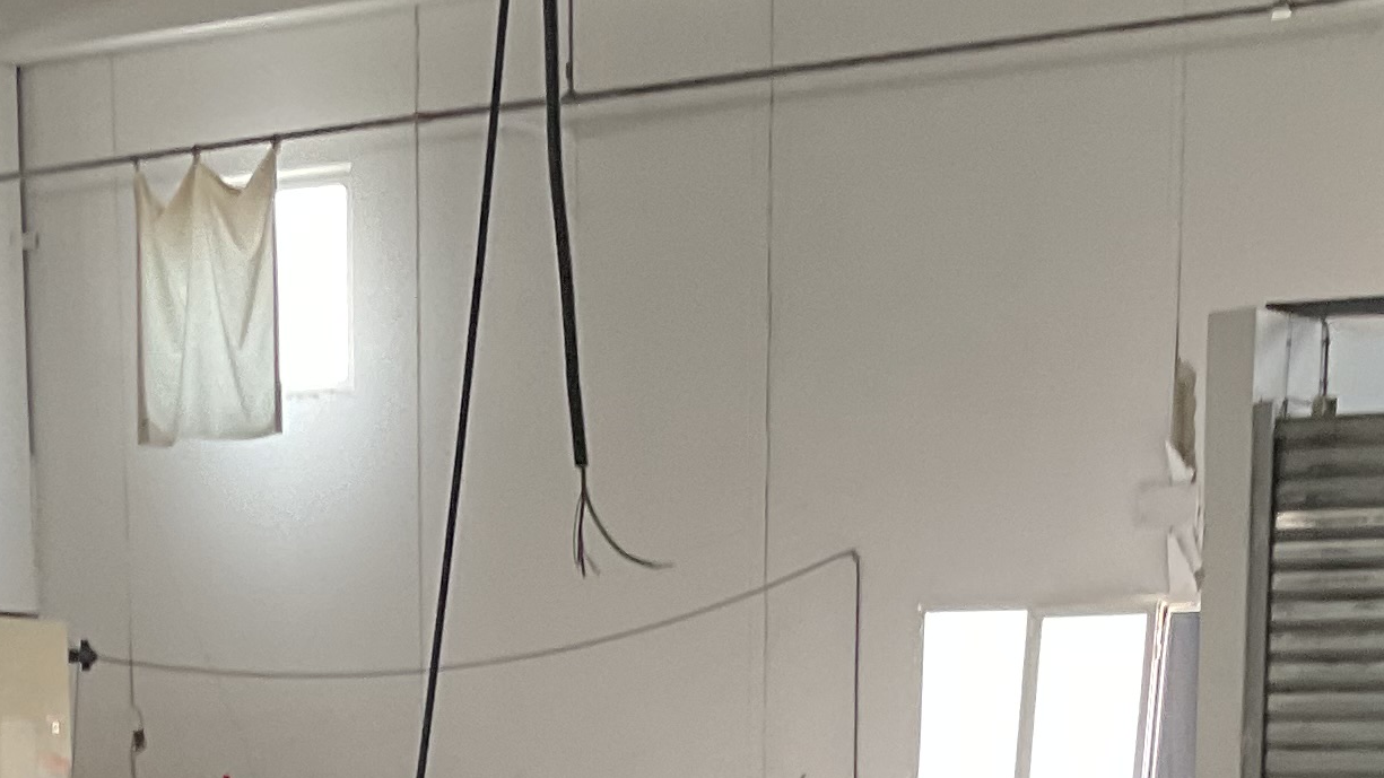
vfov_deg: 10.7
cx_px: 924
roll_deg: -0.3
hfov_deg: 20.5
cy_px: 1524
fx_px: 3817
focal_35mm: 104
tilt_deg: -10.3
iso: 125
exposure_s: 1/60
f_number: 1.8
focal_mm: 3
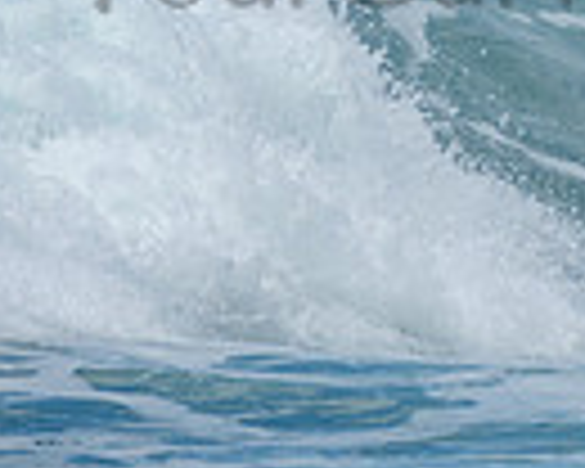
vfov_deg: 0.6
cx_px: 540
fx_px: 43527
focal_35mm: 2514
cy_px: -97
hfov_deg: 0.8
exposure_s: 1/1250
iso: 180
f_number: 5.6
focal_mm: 400
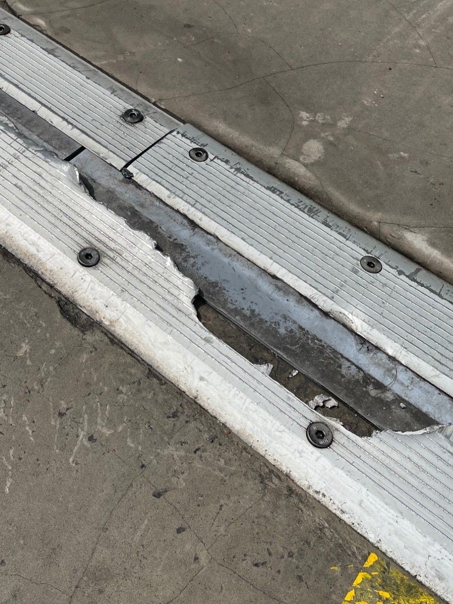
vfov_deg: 45.4
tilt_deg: -53.6
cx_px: 127
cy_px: 227
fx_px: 715
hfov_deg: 34.6
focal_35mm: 41
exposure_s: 1/5814
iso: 32
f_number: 1.6
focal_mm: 4.2
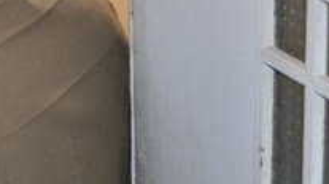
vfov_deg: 8.8
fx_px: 1185
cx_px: -108
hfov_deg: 15.0
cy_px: 4
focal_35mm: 136
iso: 200
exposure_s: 1/200
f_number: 4
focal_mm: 28
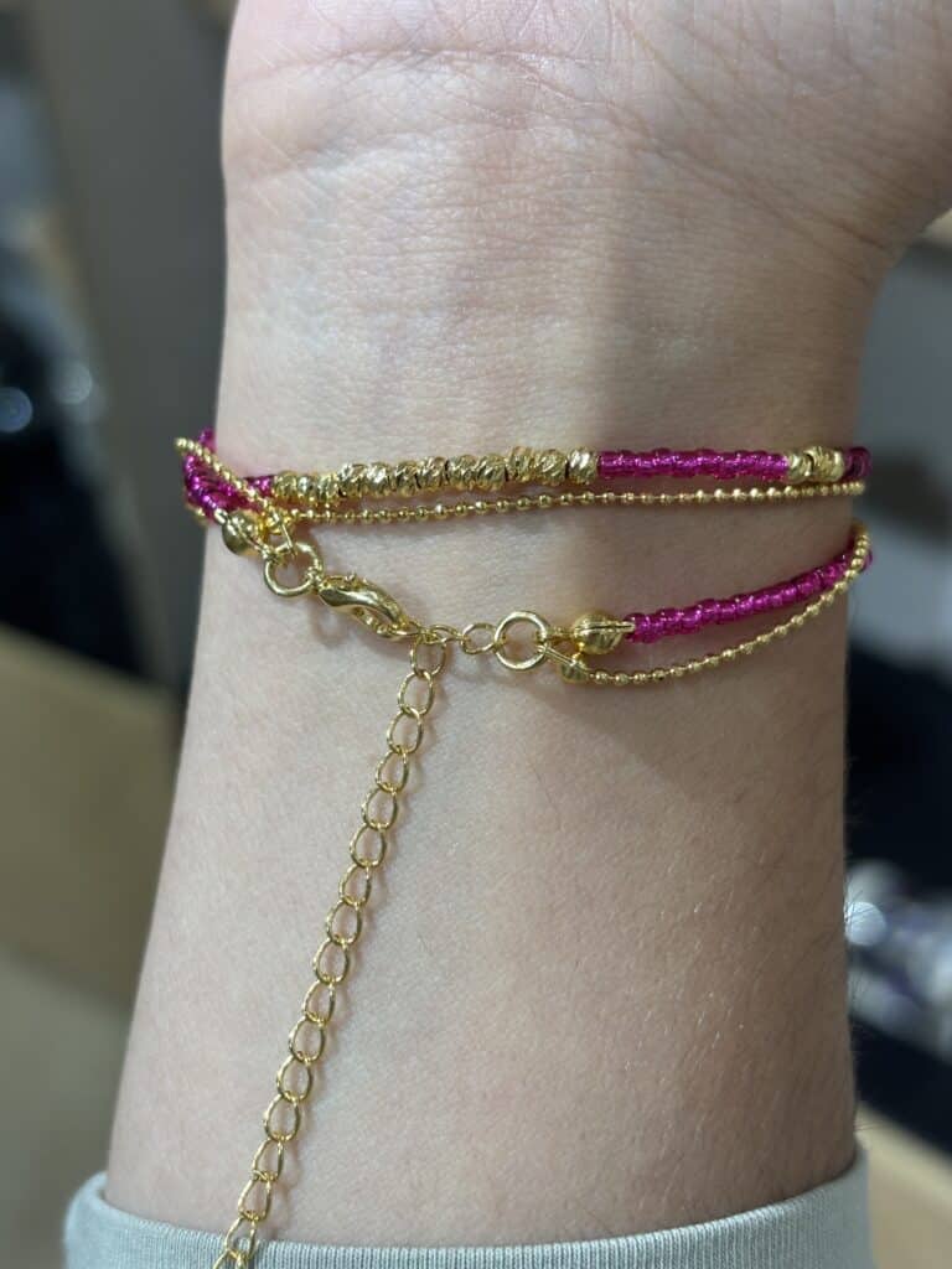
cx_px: 476
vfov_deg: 36.8
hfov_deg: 28.0
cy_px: 634
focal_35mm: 52
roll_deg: +1.2
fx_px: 1907
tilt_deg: -35.4
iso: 50
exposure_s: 1/100
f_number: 1.6
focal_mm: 5.96
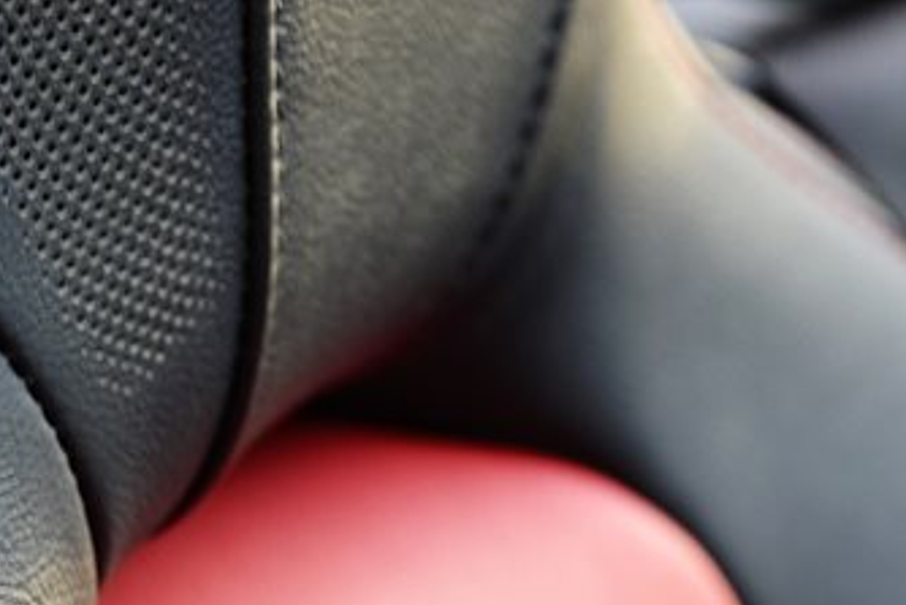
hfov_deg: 7.3
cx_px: 144
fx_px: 7075
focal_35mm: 281
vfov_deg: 4.9
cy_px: 583
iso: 400
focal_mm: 98
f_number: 4
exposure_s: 1/60
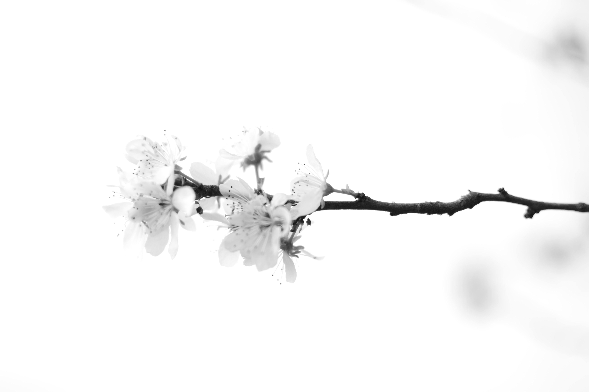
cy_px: 196
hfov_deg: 37.9
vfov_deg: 25.7
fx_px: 858
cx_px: 294
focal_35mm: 52
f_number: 1.8
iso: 100
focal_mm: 35
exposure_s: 1/1000
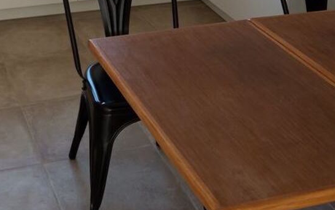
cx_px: 79
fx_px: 639
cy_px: -22
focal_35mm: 70
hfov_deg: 28.9
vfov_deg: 17.9
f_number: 2.2
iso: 134
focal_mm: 3.79
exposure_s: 1/50
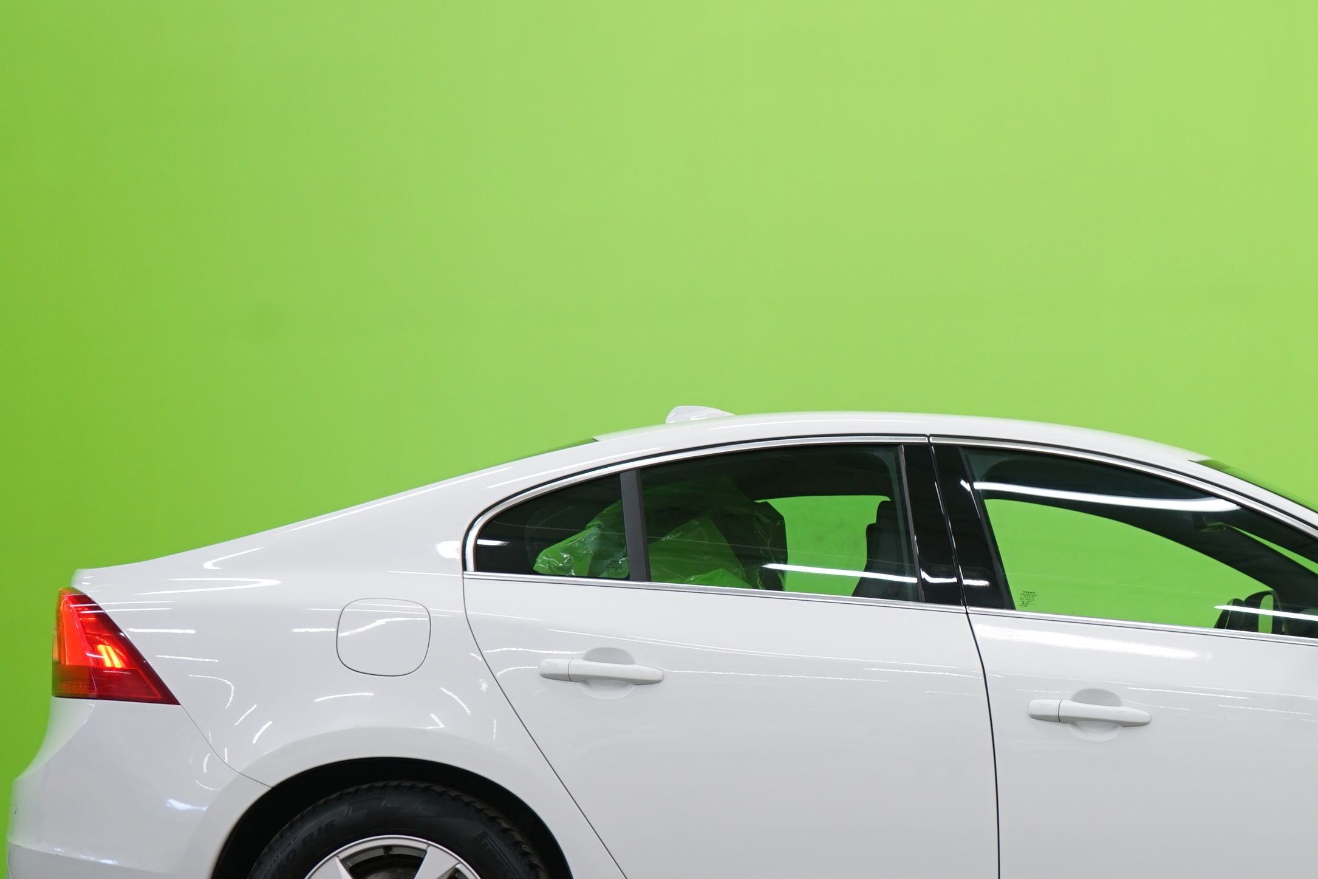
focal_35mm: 78
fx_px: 2856
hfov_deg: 25.5
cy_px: 556
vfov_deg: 17.5
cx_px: 1078
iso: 400
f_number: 4.5
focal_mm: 43
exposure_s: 1/10
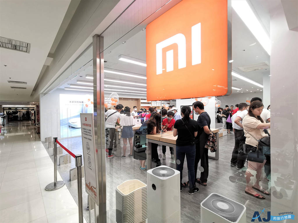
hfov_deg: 91.0
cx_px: 149
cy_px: 112
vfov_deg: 74.7
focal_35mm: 17
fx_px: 146
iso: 125
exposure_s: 1/120
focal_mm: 2.26
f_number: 2.2
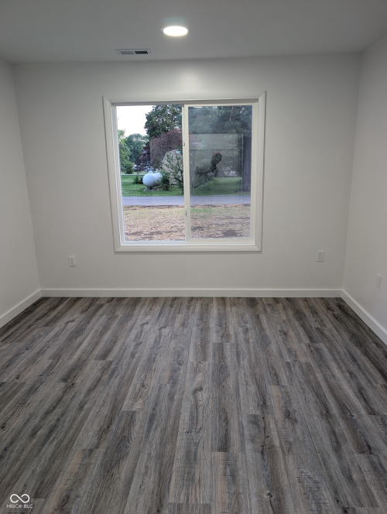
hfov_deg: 56.9
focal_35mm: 24
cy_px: 257
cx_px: 194
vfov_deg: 71.5
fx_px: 357
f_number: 1.68
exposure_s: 1/23.9
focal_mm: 6.9
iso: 24
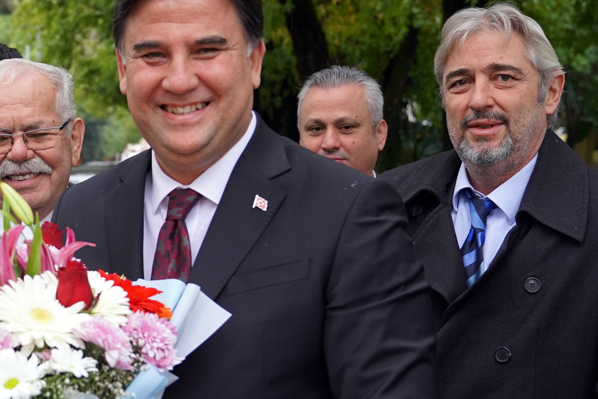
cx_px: 20
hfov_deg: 24.9
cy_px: 252
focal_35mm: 78
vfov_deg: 17.5
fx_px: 1296
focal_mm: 35
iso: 250
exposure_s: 1/160
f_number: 4
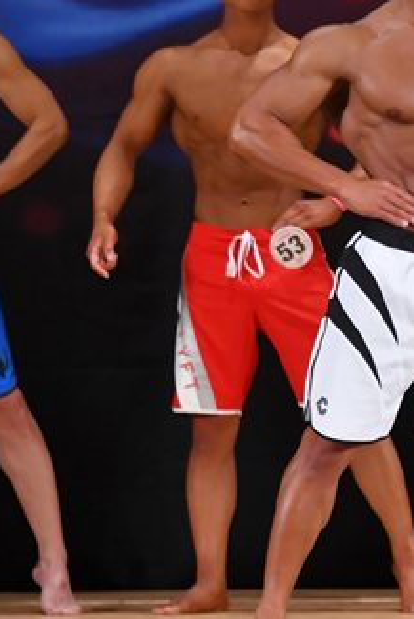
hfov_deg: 2.3
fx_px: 10459
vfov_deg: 3.4
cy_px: 232
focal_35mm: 607
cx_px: 674
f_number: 5.6
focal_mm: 170
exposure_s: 1/400
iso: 3200
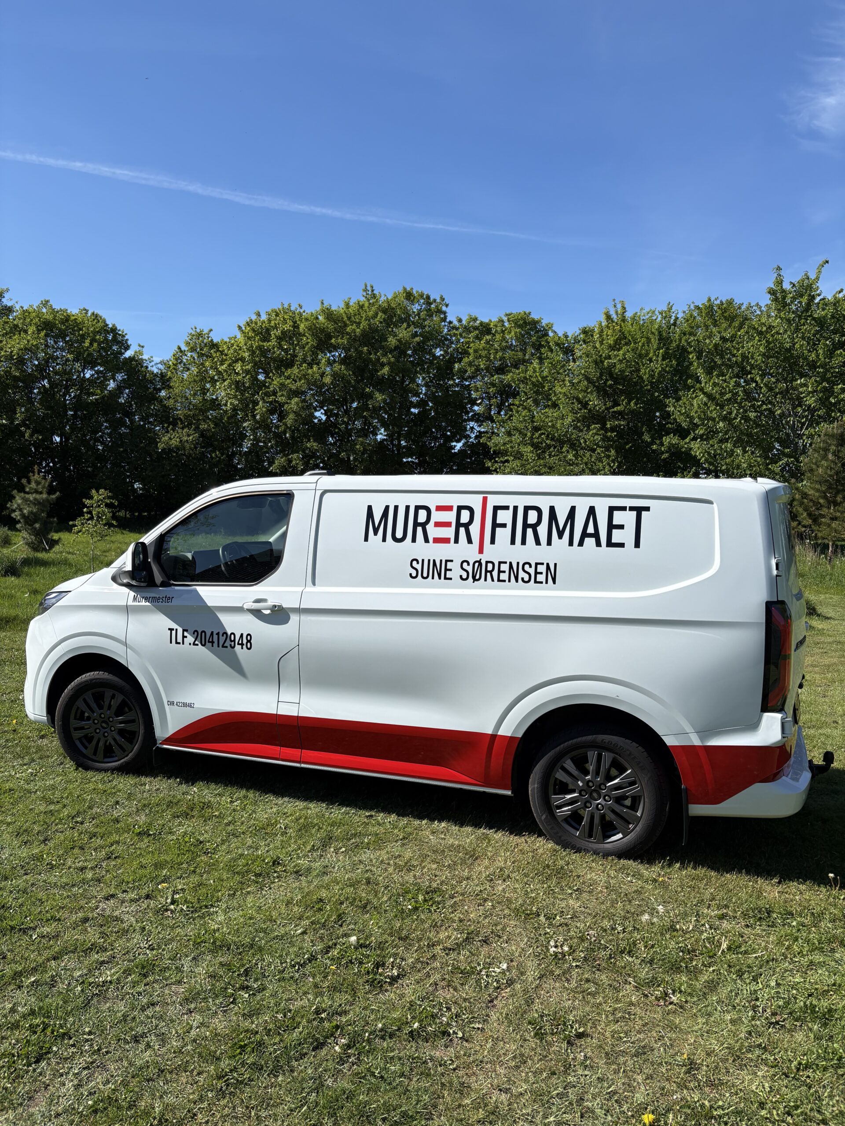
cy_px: 563
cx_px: 422
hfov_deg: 53.1
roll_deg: -1.0
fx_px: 846
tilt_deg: -3.3
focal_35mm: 26
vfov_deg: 67.3
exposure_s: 1/3831
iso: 50
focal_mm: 5.96
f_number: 1.6
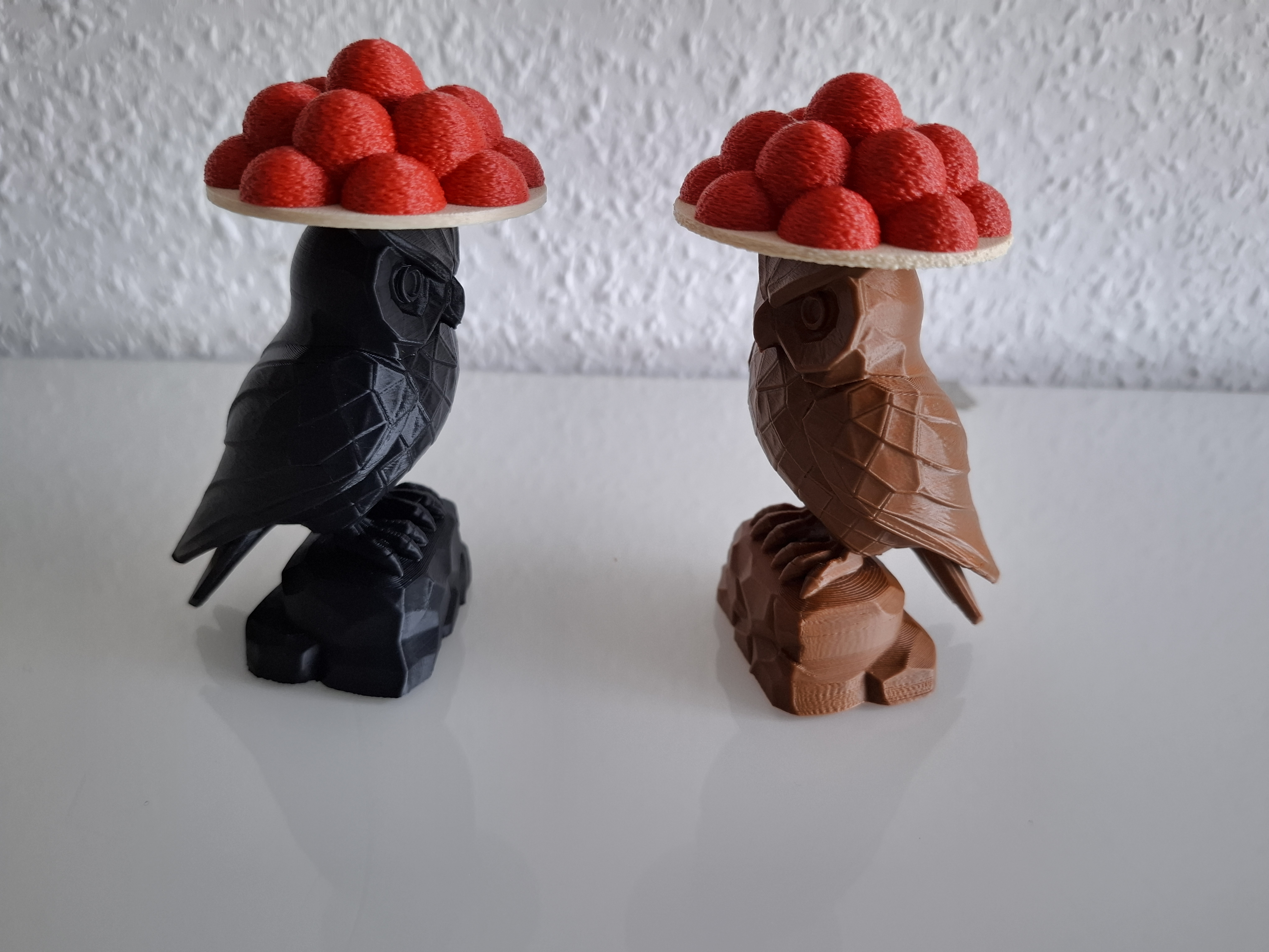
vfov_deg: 58.9
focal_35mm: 23
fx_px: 843
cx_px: 634
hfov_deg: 73.9
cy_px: 476
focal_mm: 5.54
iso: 250
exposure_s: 1/60
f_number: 1.8
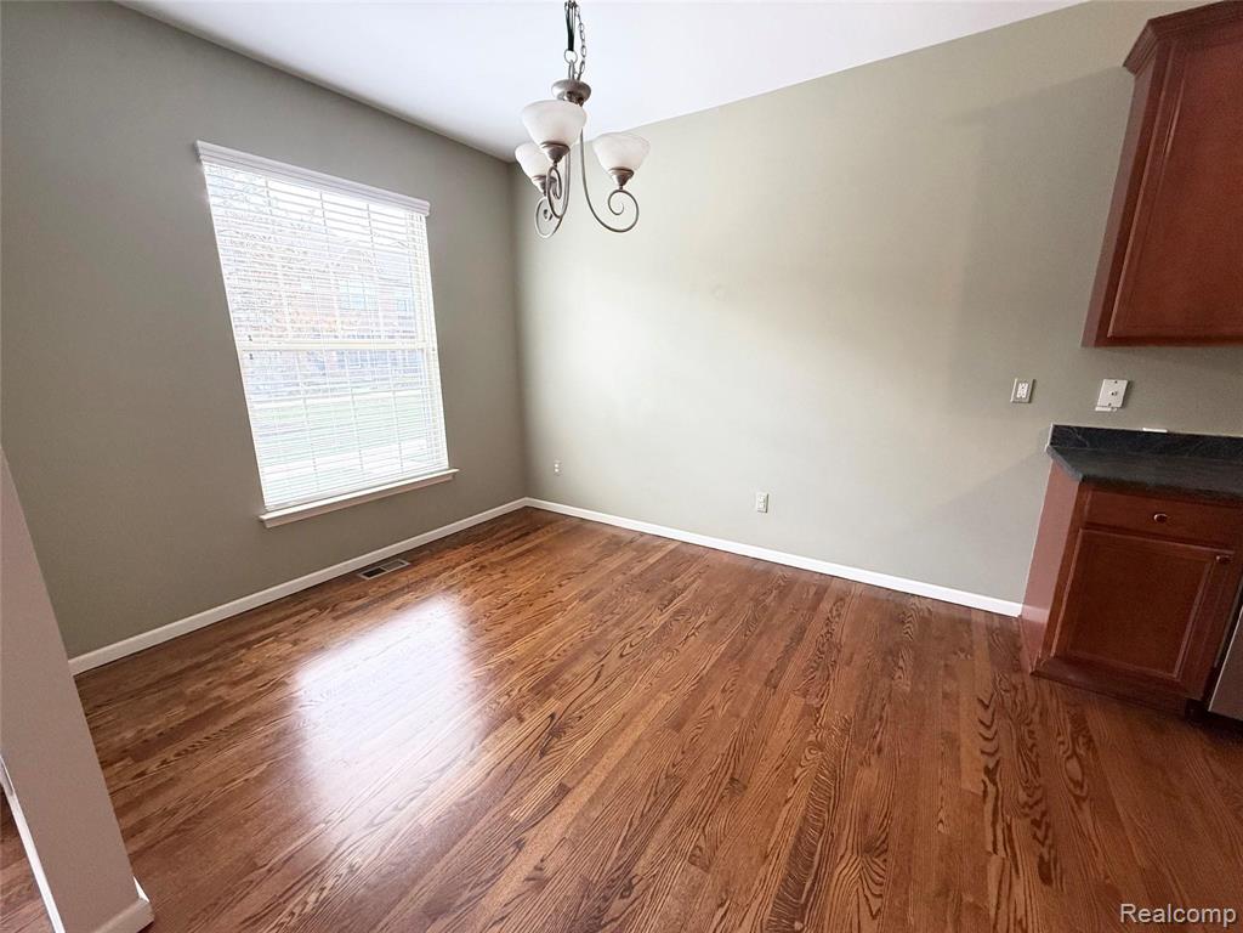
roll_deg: +0.6
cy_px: 466
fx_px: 503
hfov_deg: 102.1
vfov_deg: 85.7
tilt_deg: -13.1
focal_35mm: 14
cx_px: 622
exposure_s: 1/120
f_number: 2.2
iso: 200
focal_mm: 2.22
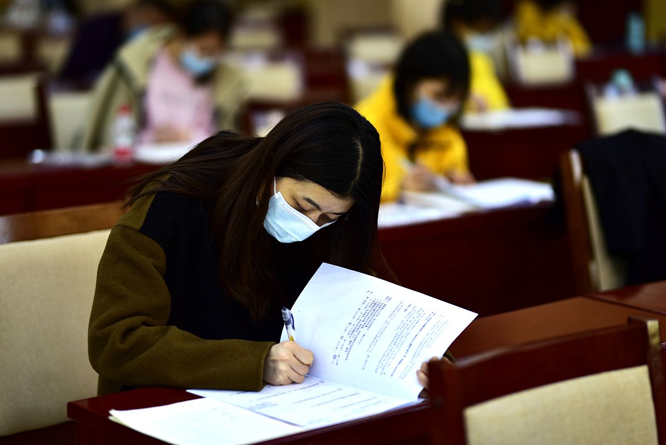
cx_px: 333
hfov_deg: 23.9
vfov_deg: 16.1
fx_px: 1574
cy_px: 222
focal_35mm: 85
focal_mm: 85
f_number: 1.4
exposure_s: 1/320
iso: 200
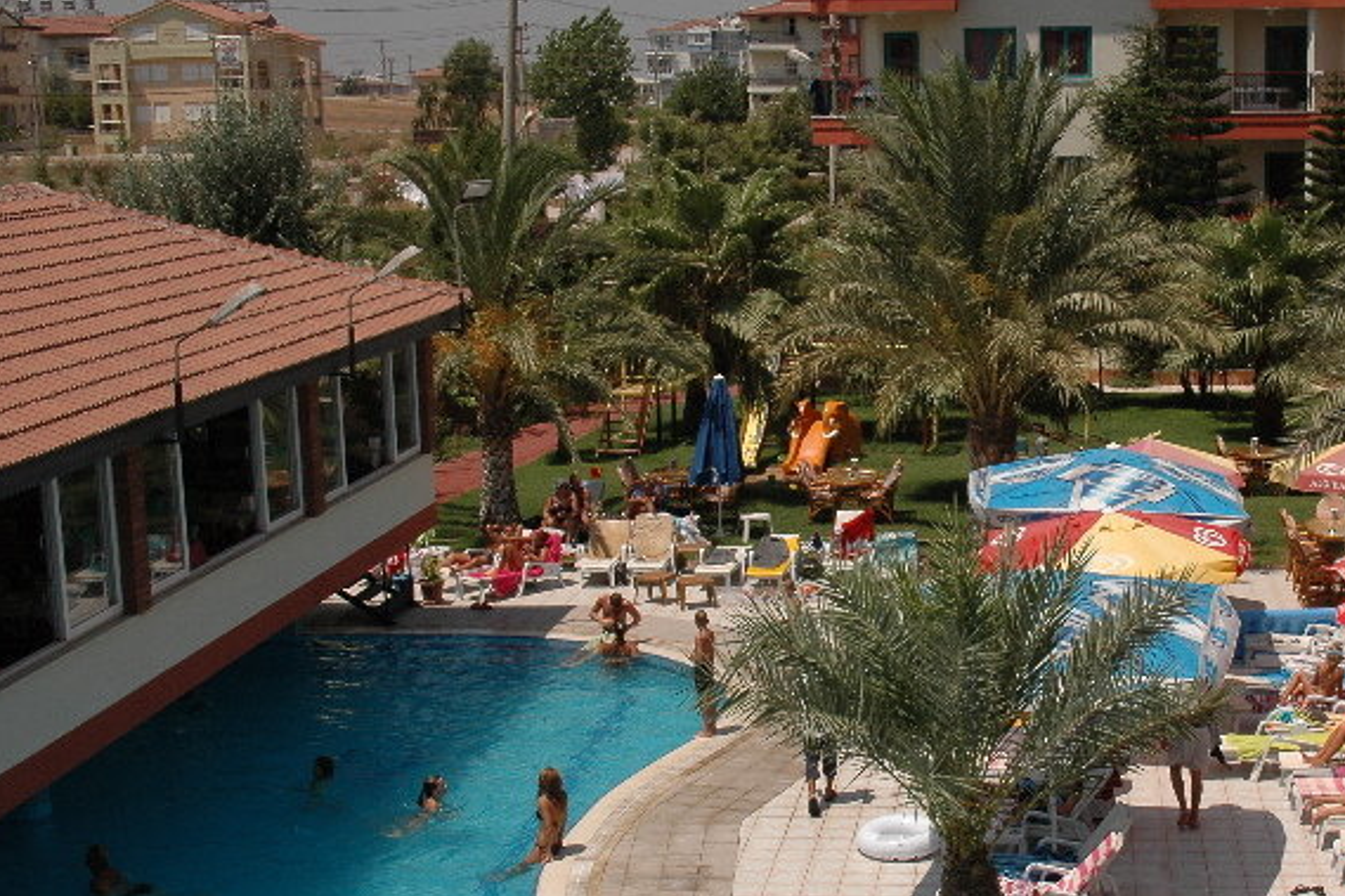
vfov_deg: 22.9
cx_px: 922
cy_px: 565
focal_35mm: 59
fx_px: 2204
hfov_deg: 33.6
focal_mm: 28
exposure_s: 1/500
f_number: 16
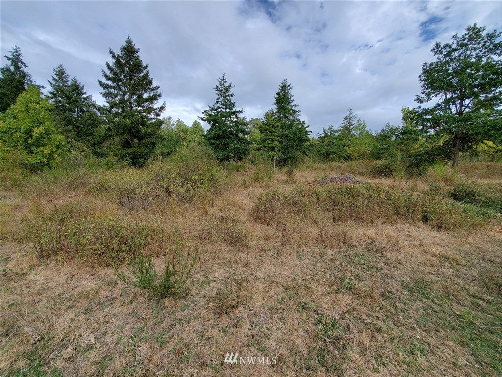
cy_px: 188
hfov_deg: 106.2
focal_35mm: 13
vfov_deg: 89.9
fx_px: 189
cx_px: 251
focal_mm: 1.8
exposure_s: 1/542
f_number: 2.2
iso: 50
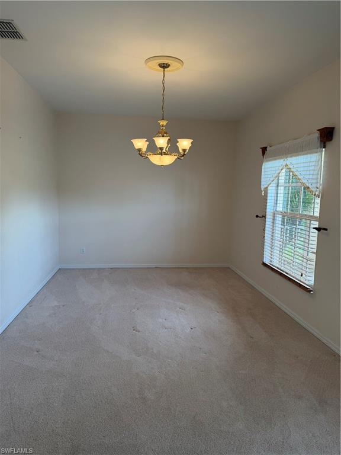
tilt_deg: -6.0
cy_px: 228
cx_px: 170
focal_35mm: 24
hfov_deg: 56.8
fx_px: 315
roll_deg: -0.5
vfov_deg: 71.6
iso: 100
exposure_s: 1/186
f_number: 1.78
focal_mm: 6.76
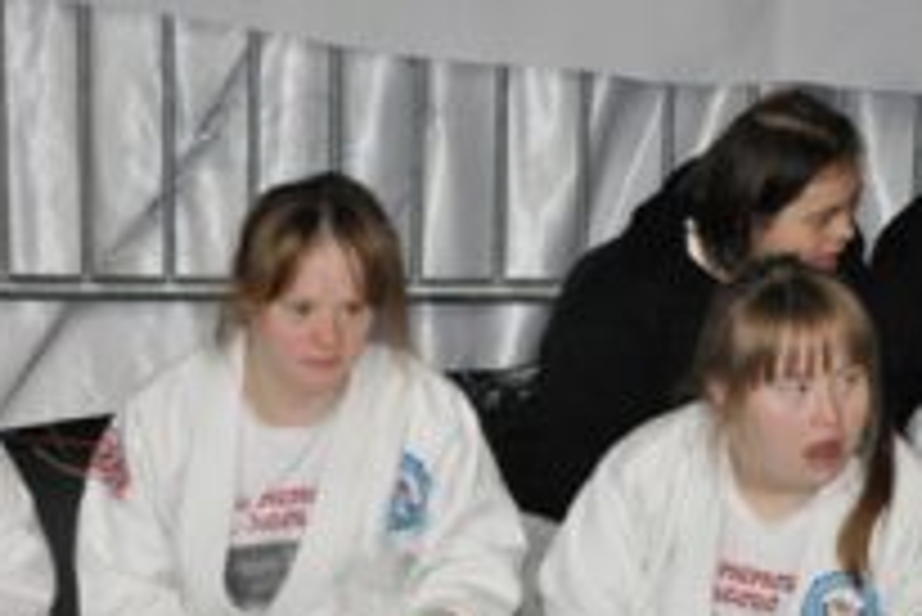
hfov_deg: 14.0
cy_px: 450
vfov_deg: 9.4
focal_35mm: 146
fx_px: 3742
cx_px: 369
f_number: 5
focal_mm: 50
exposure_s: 1/60
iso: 2000
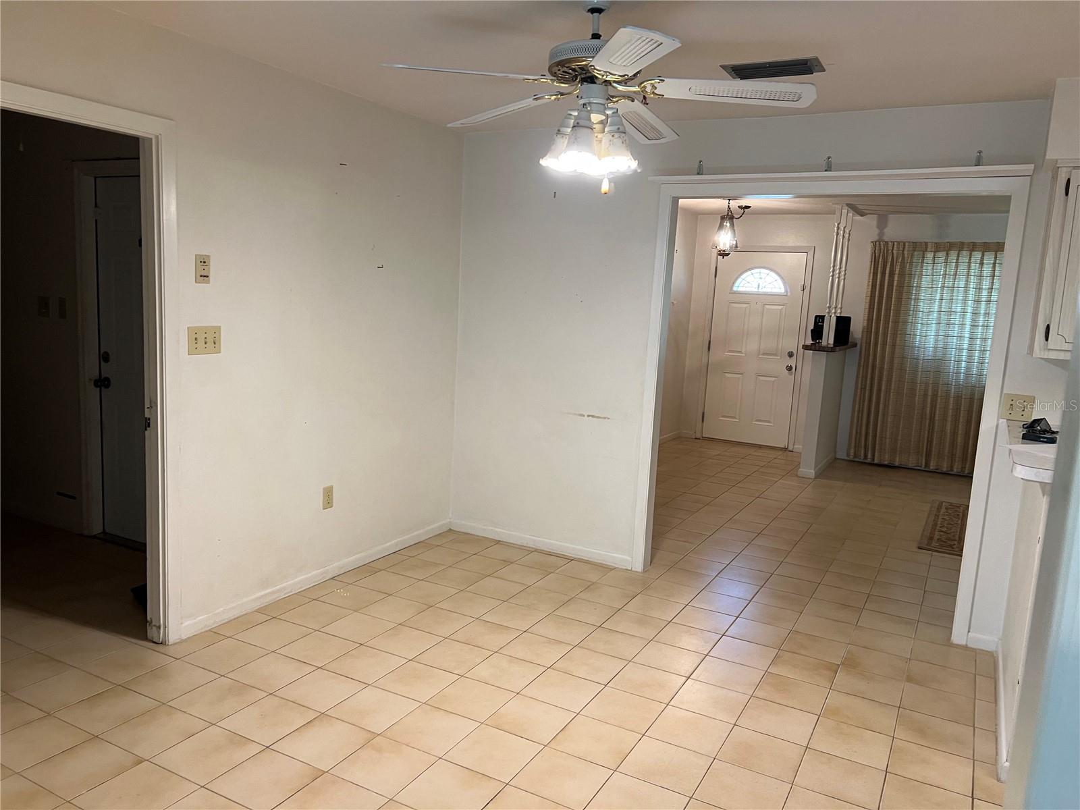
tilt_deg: -7.9
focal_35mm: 26
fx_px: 811
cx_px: 540
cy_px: 405
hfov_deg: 67.3
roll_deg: -1.7
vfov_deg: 53.1
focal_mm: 5.7
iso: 100
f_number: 1.5
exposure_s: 1/60
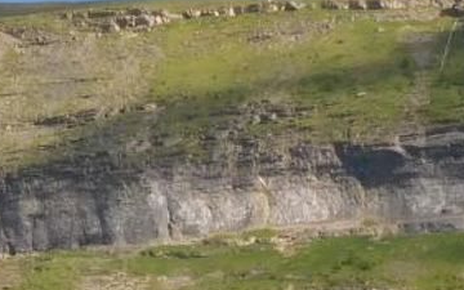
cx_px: -162
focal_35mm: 374
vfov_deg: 3.4
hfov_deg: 5.6
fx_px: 4729
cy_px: 919
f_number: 4.4
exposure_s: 1/640
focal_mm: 11.1
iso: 125
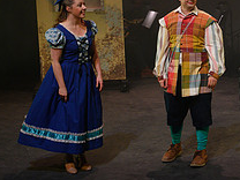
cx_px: 356
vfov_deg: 14.5
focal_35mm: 102
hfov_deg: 17.4
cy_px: 68
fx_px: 707
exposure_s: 1/80
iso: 800
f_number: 5
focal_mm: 27.5
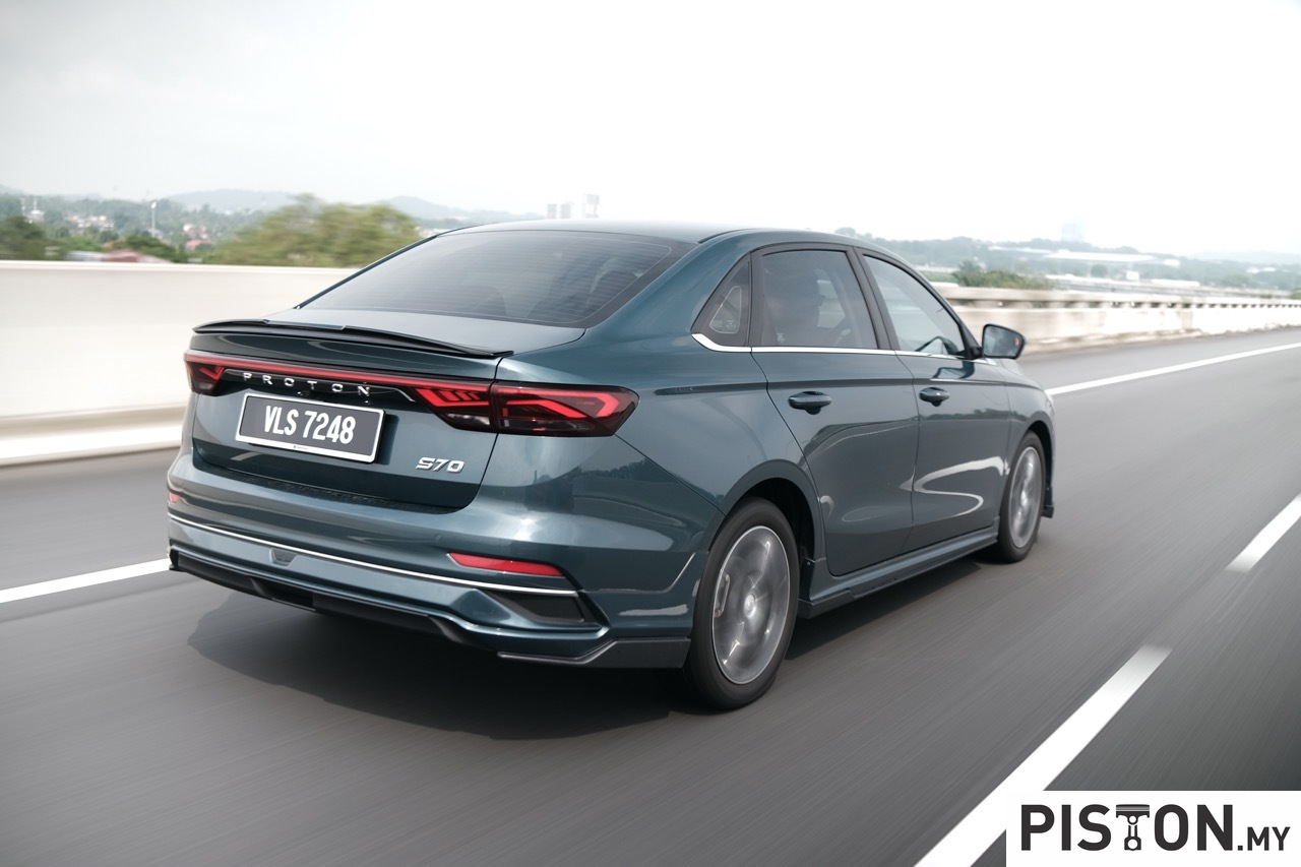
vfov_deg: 37.8
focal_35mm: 35
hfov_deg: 54.4
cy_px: 434
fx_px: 1265
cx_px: 650
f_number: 2.5
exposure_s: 1/15
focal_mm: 23
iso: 80
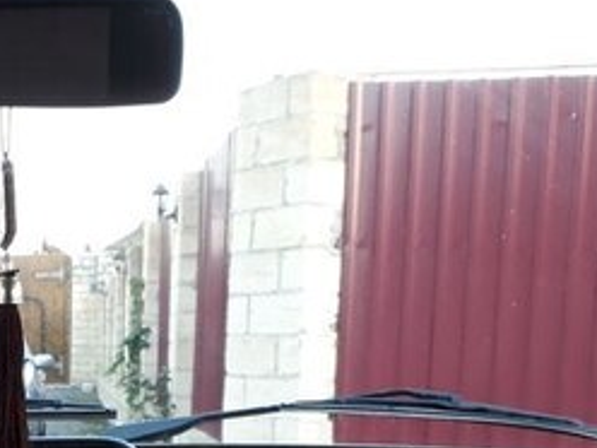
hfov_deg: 25.3
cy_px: 536
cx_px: -43
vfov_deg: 19.3
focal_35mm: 72
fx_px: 1242
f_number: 1.9
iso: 64
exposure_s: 1/33
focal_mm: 3.6
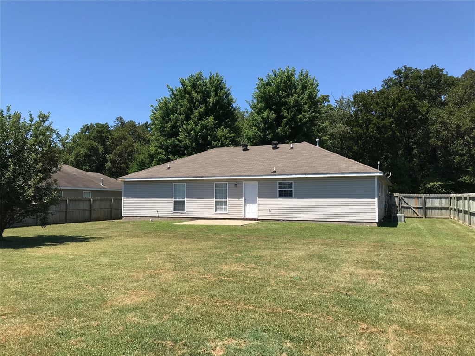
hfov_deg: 63.4
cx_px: 238
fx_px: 384
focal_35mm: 28
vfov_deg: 49.7
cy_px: 178
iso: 20
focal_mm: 3.99
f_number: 1.8
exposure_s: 1/1650
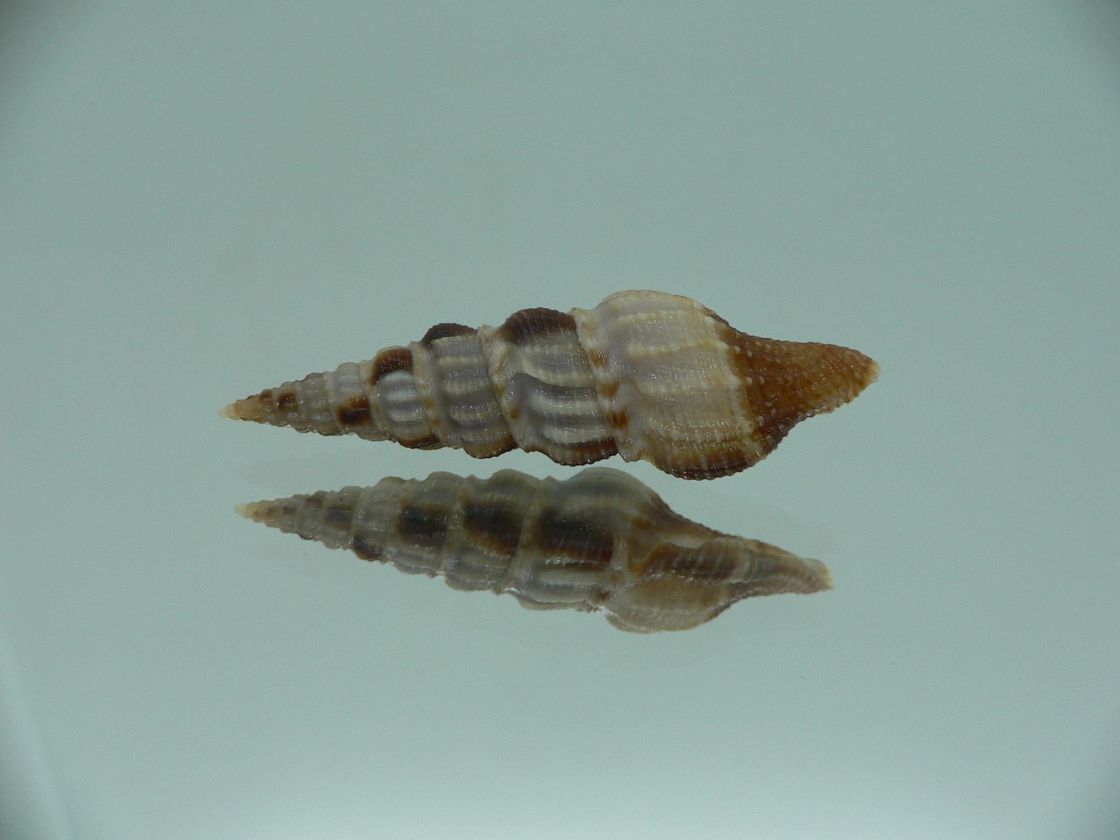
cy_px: 420
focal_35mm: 35
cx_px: 560
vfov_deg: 40.7
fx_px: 1132
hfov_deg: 52.6
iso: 80
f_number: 2.8
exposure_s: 1/60
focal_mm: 4.6
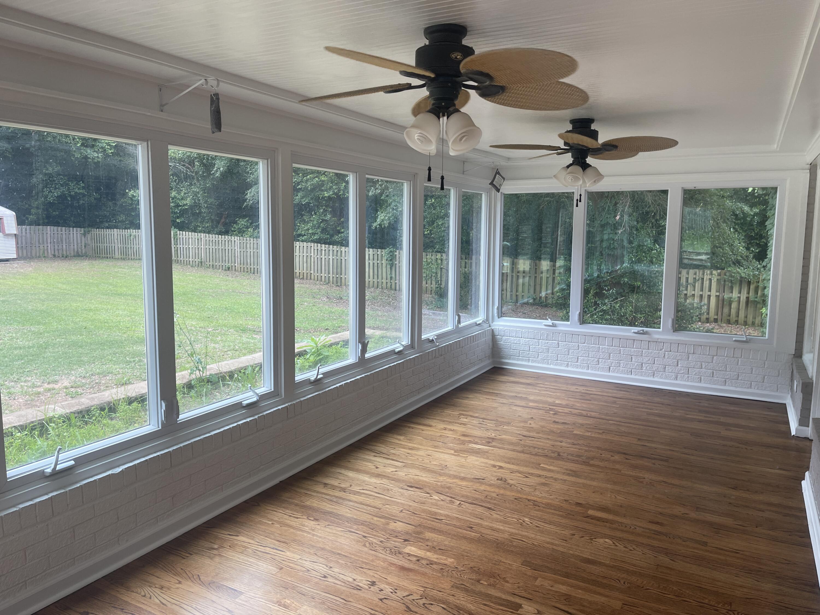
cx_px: 410
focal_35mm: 26
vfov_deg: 53.1
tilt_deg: -8.0
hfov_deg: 67.3
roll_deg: -1.5
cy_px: 308
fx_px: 616
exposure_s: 1/120
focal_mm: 5.1
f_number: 1.6
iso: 32
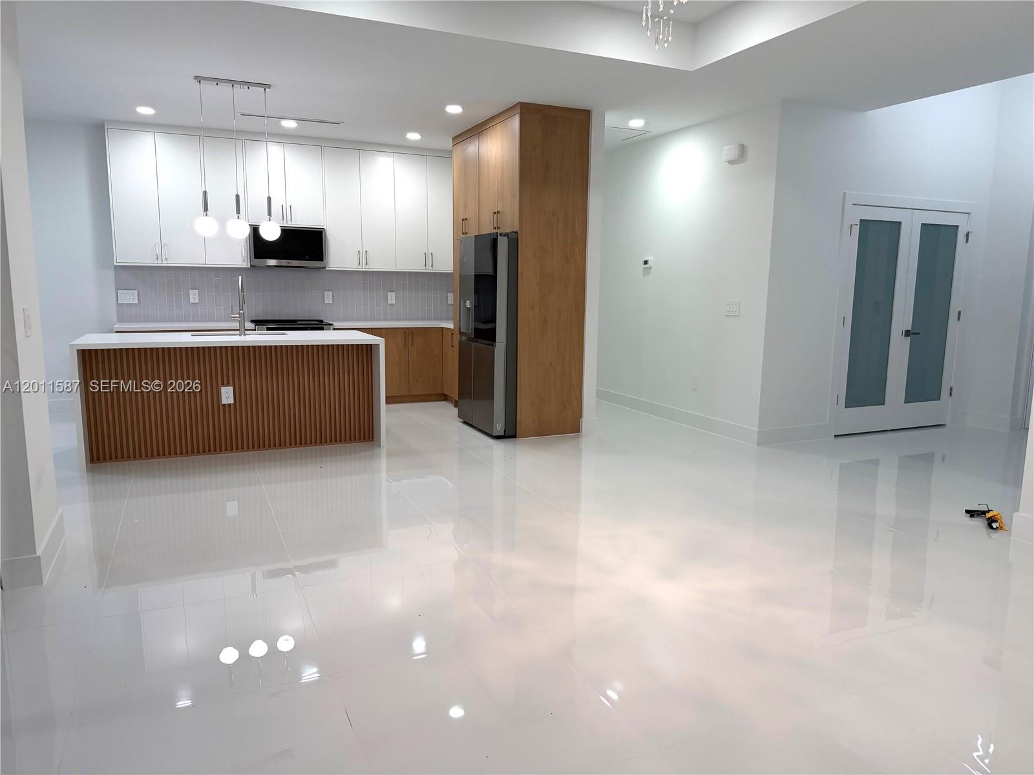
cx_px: 517
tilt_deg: -8.2
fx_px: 717
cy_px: 388
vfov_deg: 56.8
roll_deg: -0.4
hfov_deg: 71.6
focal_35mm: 24
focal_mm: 6.76
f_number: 1.78
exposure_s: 1/217
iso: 160
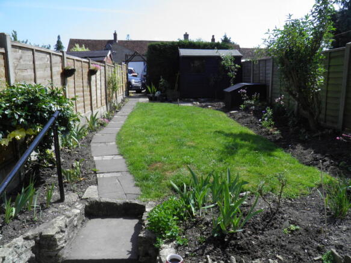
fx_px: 284
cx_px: 176
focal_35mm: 28
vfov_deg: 49.7
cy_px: 132
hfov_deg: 63.5
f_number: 5.7
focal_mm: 4.9
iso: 50
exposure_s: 1/200
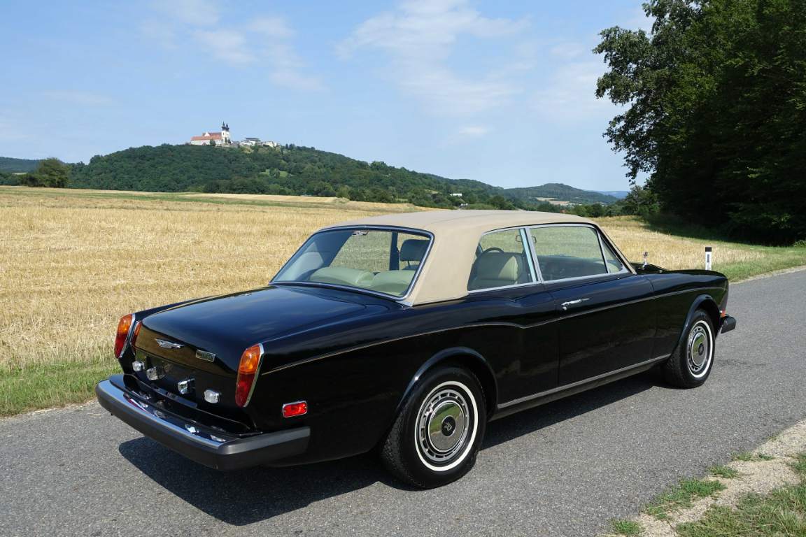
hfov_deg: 63.7
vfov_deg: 45.0
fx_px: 649
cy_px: 268
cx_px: 403
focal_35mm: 29
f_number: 4
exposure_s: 1/125
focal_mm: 10.7
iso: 125
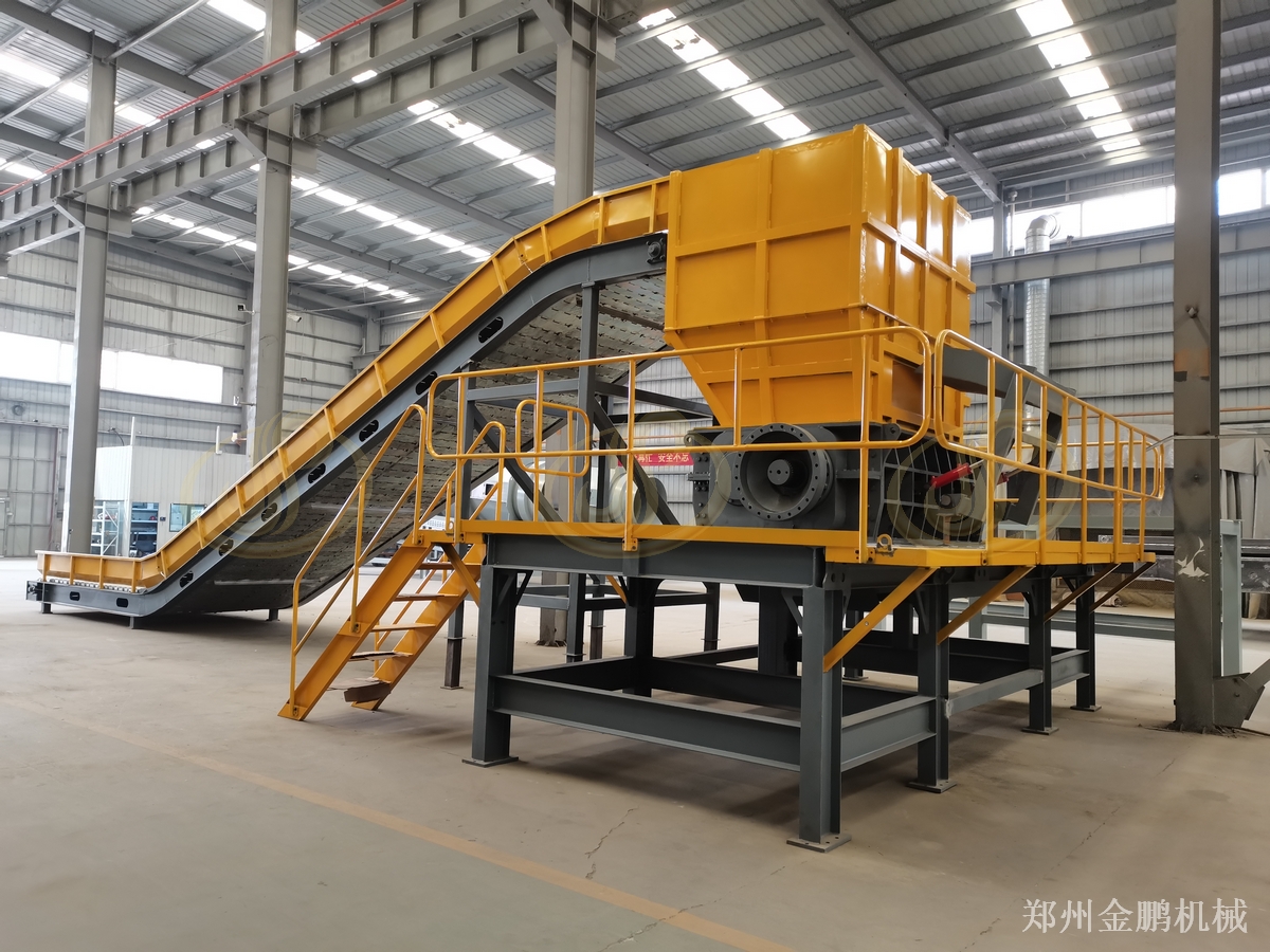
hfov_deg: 67.3
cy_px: 476
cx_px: 635
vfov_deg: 53.1
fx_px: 954
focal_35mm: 26
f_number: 1.8
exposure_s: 1/33.3
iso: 640
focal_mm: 5.58
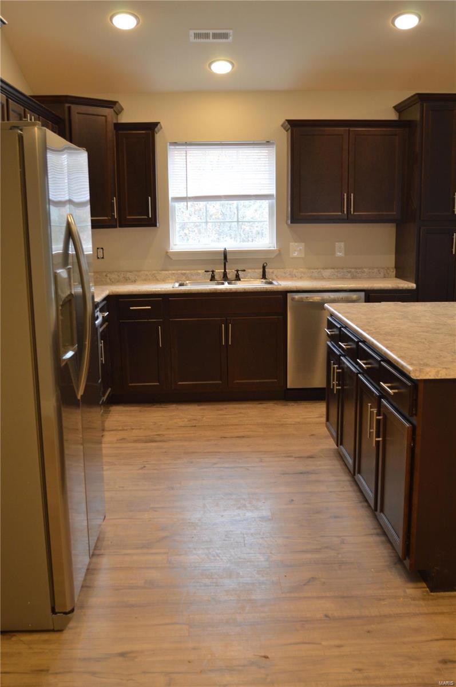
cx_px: 228
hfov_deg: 36.8
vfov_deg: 53.2
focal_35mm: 36
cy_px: 344
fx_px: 686
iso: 640
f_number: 3.8
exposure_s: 1/60
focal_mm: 24
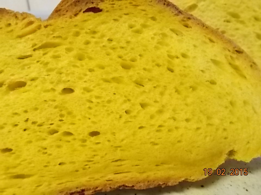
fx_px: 226
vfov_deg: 46.8
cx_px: 130
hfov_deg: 60.0
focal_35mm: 30
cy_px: 98
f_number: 3.4
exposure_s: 1/20
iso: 800
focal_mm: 5.3
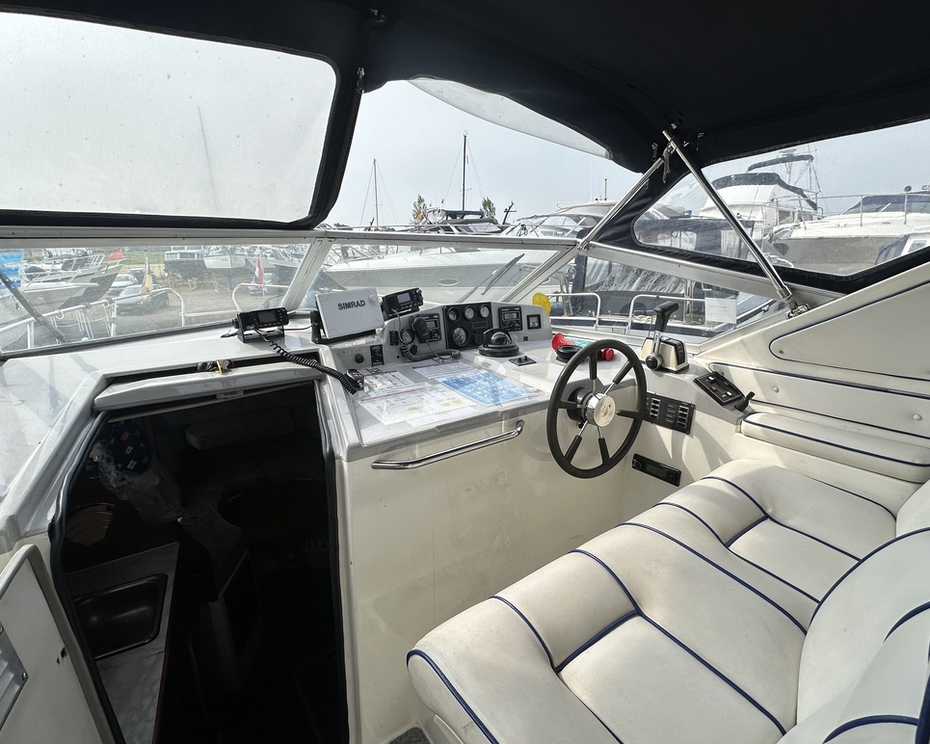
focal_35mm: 17
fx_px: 468
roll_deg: +2.2
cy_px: 387
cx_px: 474
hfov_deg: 89.6
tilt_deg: -18.1
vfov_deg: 76.9
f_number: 2.2
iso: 40
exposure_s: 1/1473
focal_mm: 2.22
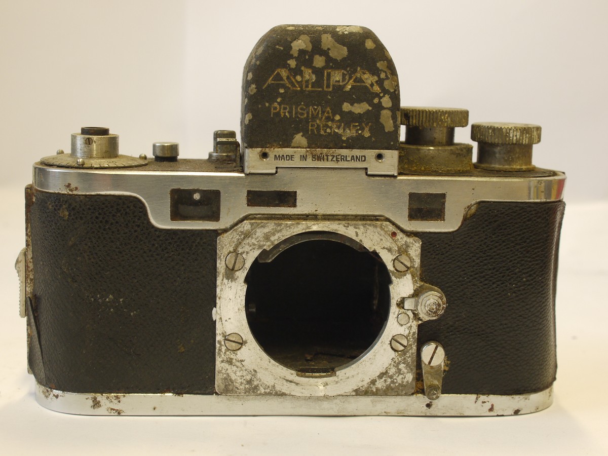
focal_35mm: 60
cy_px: 228
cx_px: 304
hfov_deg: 32.2
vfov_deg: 24.4
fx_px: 1054
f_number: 7.1
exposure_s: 1/15
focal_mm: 30
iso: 400
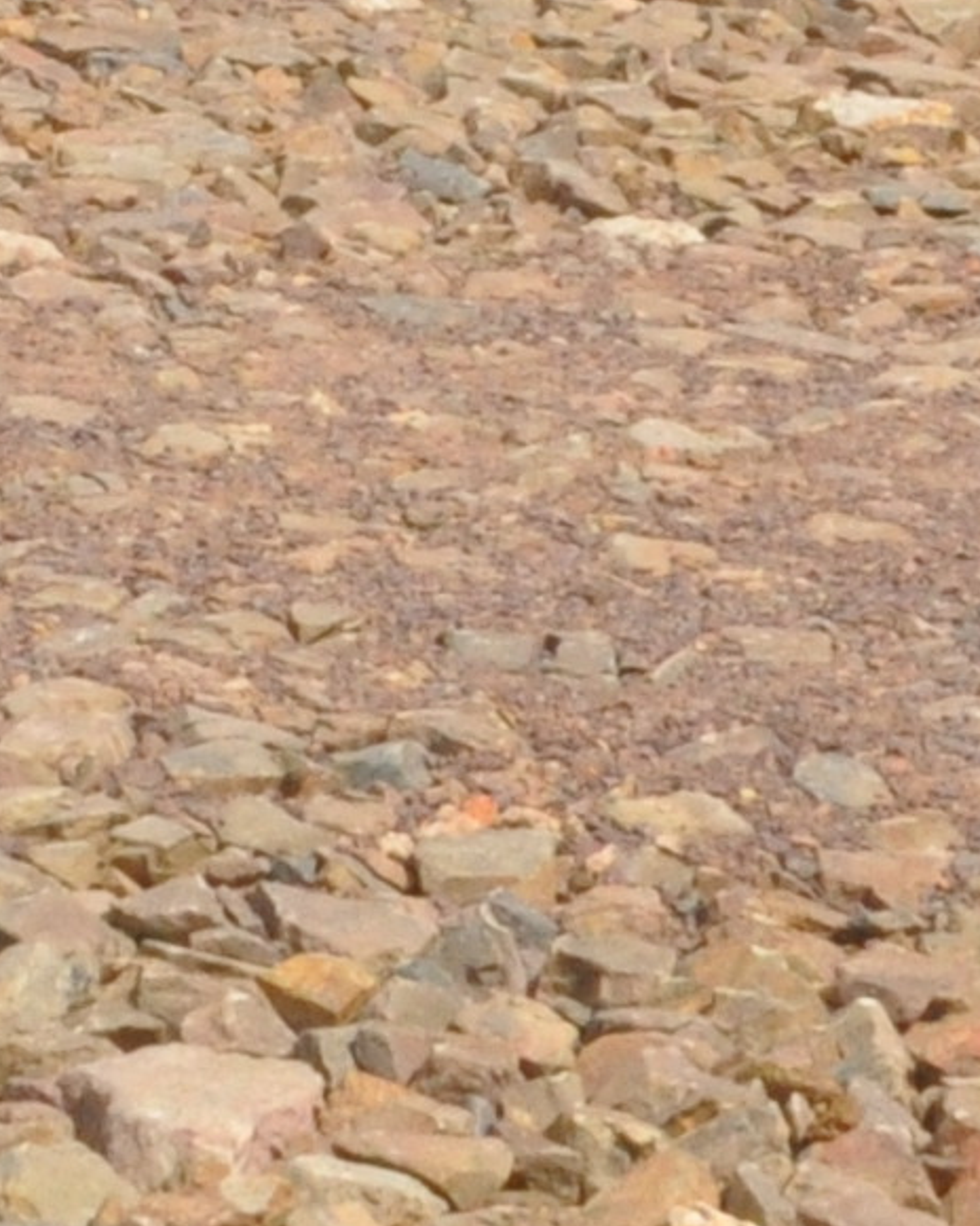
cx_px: -353
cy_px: -302
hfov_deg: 7.0
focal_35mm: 218
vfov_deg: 8.7
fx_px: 7921
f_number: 20
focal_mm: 21
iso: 800
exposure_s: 1/400
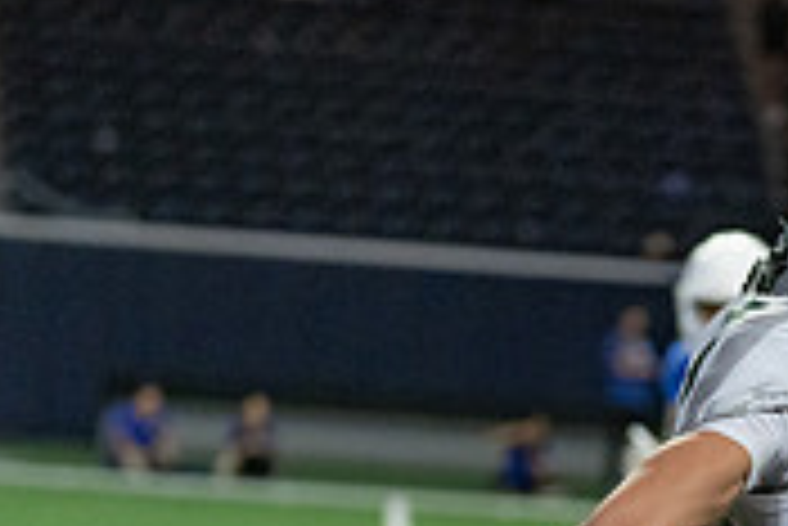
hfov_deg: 7.1
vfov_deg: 4.8
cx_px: 1045
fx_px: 6243
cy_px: 852
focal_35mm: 285
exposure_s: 1/1250
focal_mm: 86
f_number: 2.8
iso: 4000
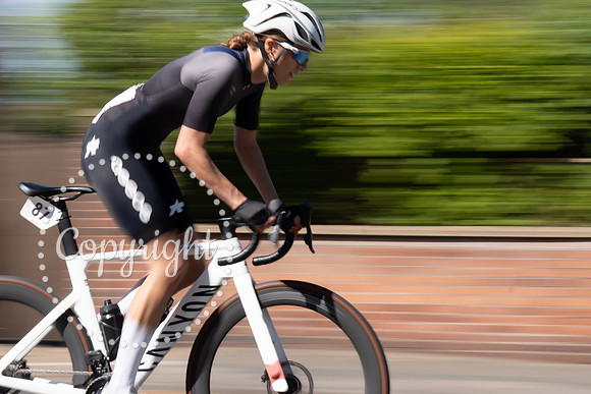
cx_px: 191
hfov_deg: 15.3
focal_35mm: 134
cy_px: 79
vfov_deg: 10.2
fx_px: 2201
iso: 100
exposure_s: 1/40
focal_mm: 70
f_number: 18
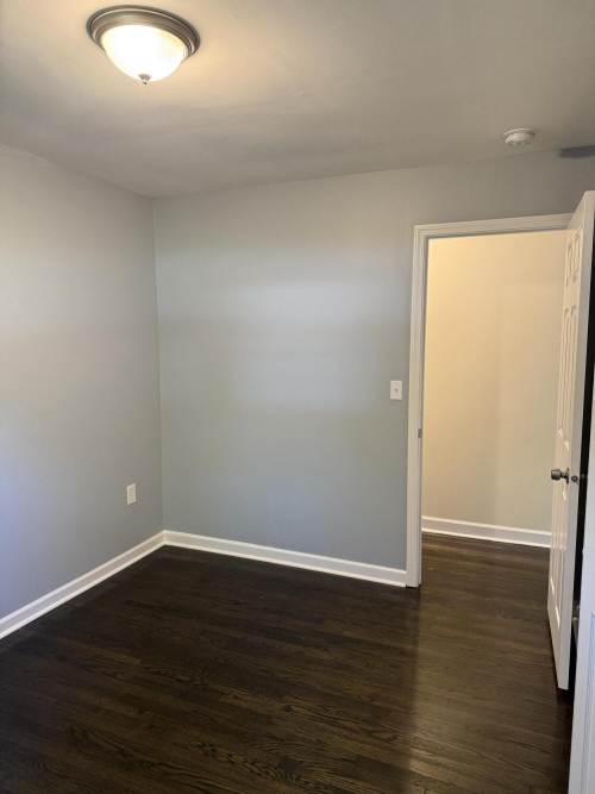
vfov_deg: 71.6
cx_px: 298
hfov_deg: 56.8
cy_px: 397
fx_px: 550
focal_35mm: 24
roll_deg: -0.9
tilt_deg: -6.0
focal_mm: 6.76
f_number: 1.78
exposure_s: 1/60
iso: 250
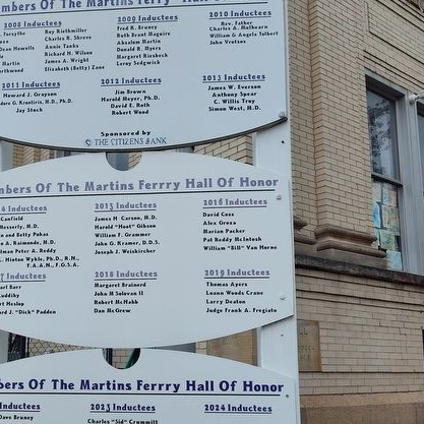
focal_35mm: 39
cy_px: 262
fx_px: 540
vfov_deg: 42.5
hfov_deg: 42.3
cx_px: 145
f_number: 1.8
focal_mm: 5.56
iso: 100
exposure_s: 1/710
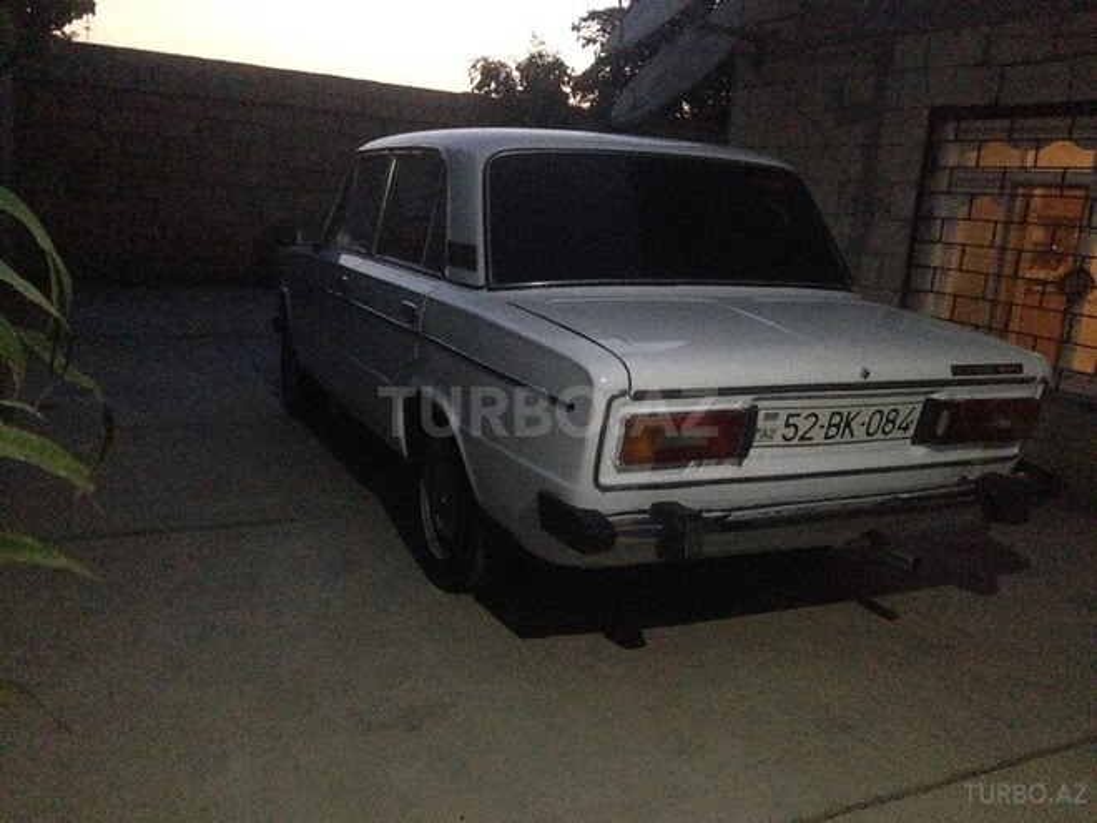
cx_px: 548
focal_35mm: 33
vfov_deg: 42.9
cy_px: 412
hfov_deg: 55.4
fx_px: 1046
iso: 1600
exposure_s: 1/15
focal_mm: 4.12
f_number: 2.4
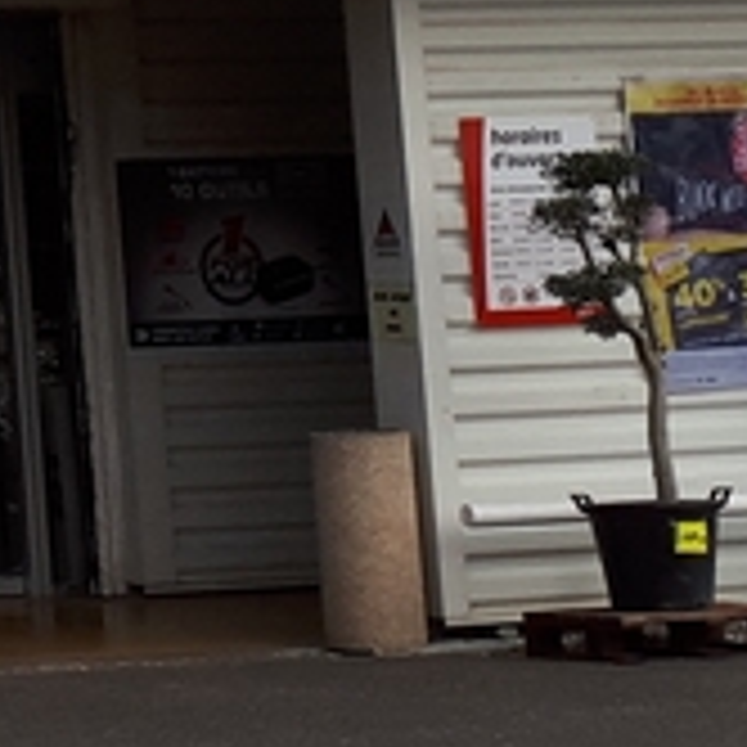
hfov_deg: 10.7
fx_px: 3369
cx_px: -1066
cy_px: -369
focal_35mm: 138
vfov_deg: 12.1
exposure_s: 1/596
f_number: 1.9
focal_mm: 3.6
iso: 40
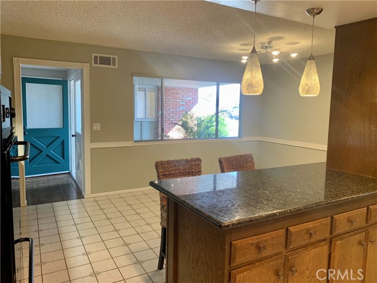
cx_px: 188
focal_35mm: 26
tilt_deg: -6.6
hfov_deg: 67.3
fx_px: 283
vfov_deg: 53.1
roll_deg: -0.8
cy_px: 142
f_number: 1.8
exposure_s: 1/60
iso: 100
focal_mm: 4.25
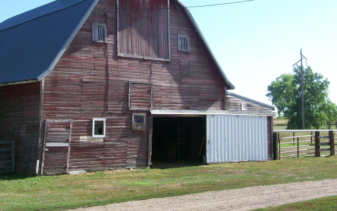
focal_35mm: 59
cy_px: 61
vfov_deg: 21.9
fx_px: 542
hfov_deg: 34.4
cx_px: 135
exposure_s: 1/271
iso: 80
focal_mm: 7.6
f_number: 5.4
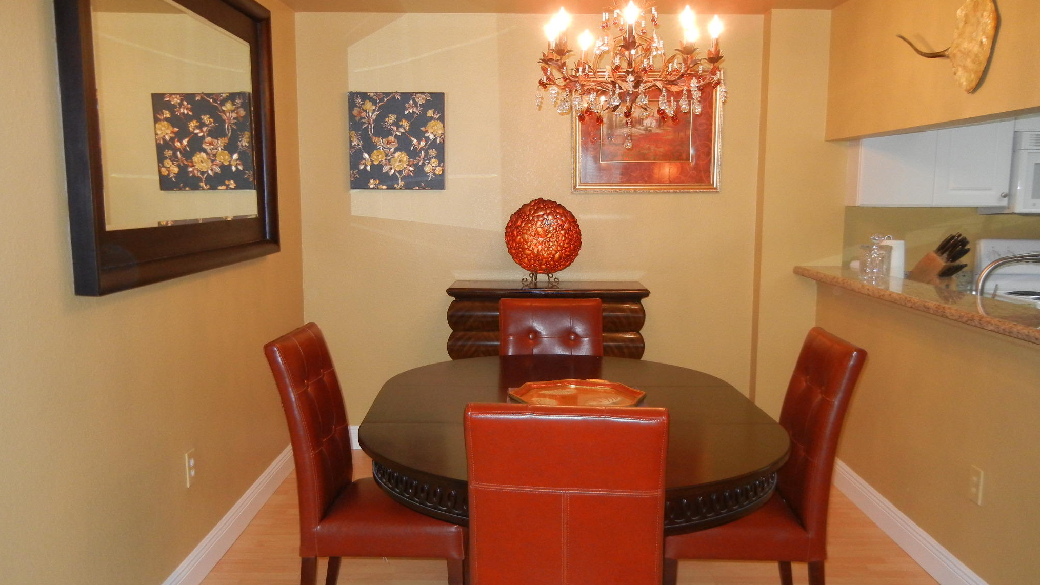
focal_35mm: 33
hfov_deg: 59.5
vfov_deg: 35.6
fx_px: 910
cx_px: 519
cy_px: 329
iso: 338
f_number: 3.5
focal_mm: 5.4
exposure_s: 1/30
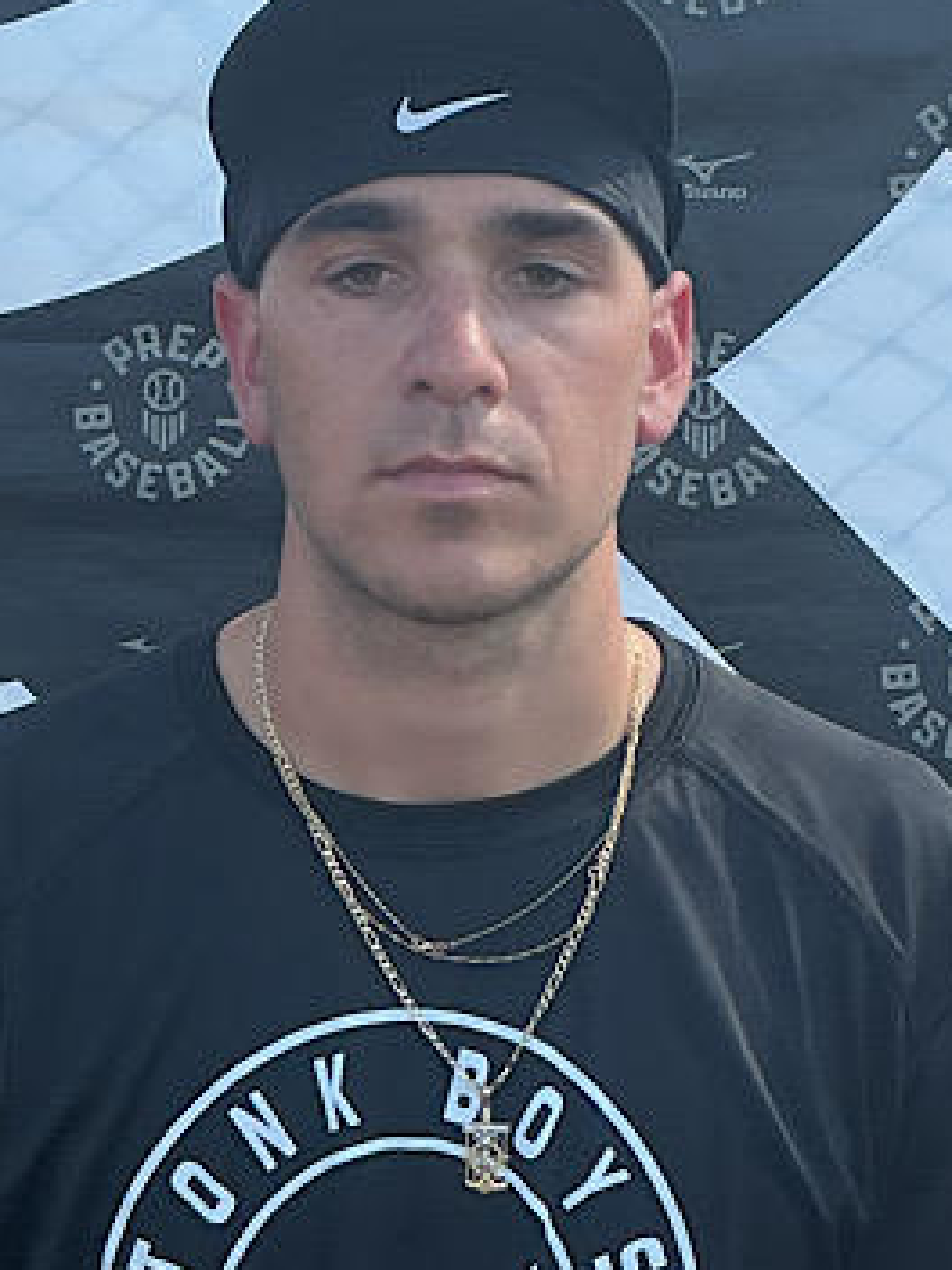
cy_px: 617
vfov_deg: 55.3
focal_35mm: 33
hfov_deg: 42.9
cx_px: 447
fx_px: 1210
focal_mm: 3
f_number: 1.8
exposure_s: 1/534
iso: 25
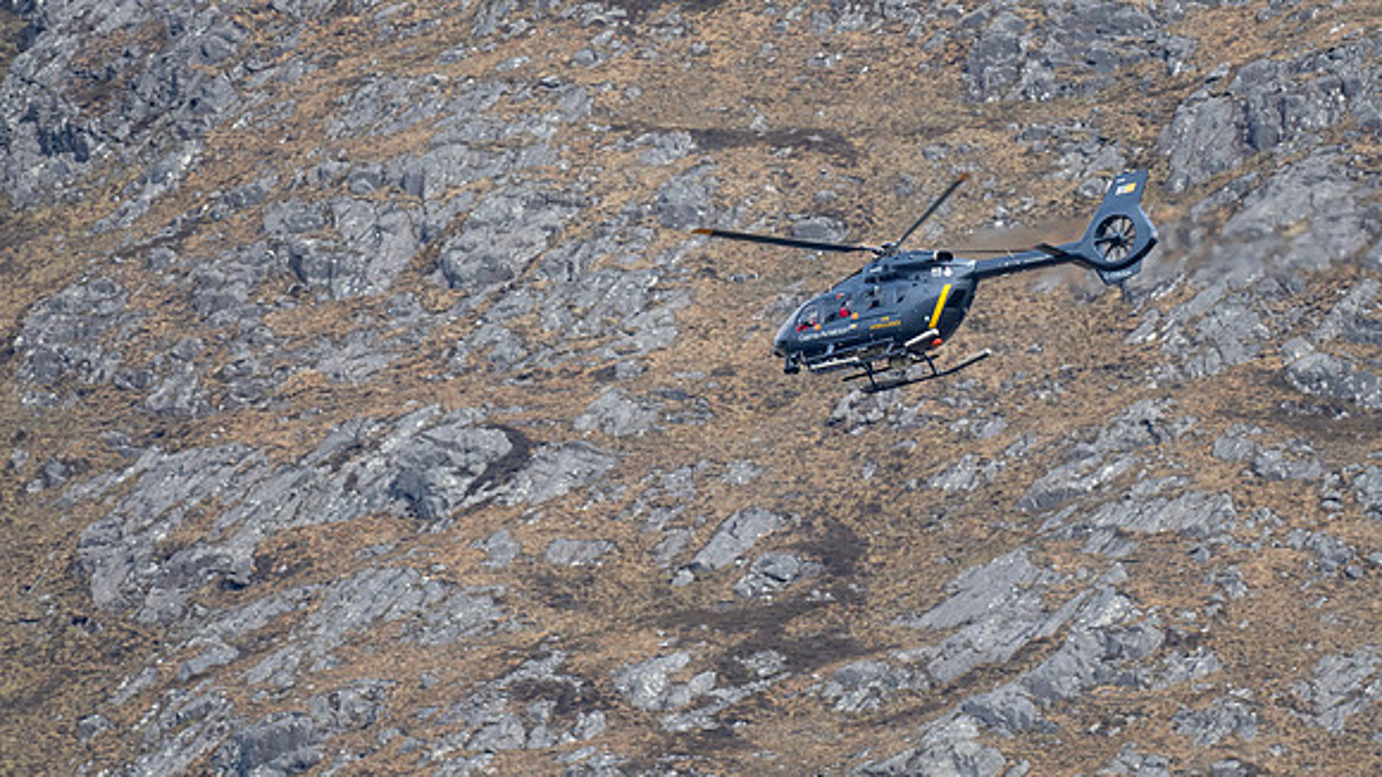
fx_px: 27778
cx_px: 800
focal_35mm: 758
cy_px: 323
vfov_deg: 1.6
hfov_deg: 2.8
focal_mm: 300
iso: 200
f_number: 4
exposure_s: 1/1250
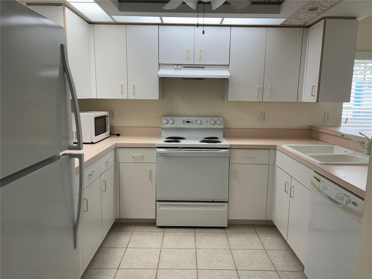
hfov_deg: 67.3
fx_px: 279
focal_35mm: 26
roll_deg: -0.7
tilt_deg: -7.6
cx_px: 186
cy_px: 140
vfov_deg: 53.1
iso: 80
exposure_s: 1/120
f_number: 1.6
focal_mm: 5.96
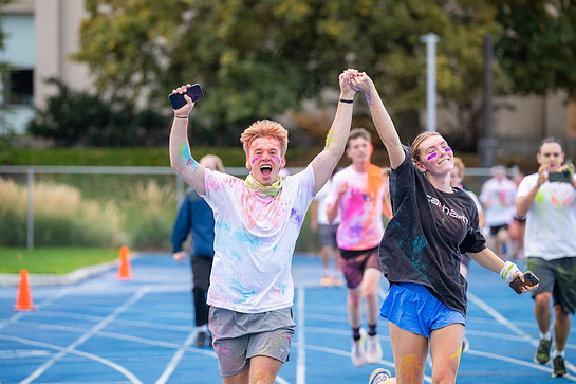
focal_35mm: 213
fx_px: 3407
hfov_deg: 9.7
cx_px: 277
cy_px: 203
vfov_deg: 6.4
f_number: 4
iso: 500
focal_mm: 200
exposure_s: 1/640
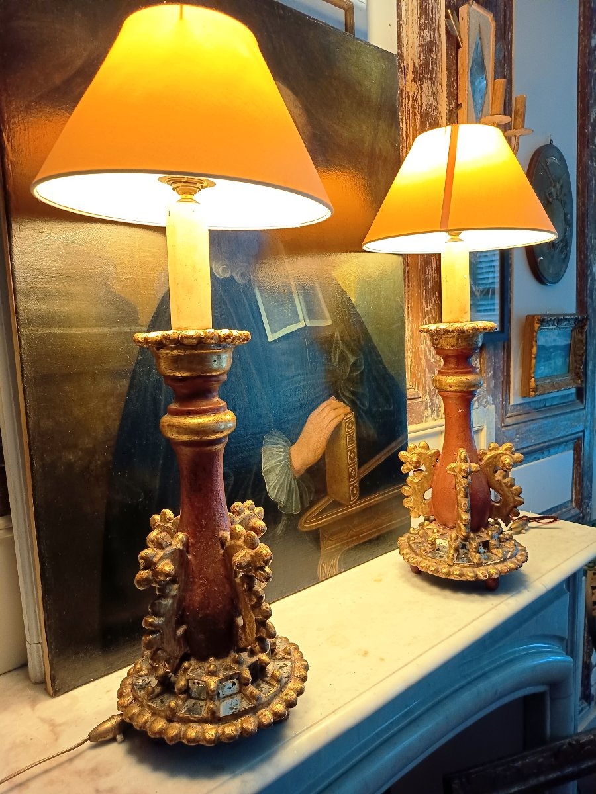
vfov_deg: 71.6
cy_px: 397
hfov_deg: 56.8
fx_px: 551
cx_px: 298
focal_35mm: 24
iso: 1079
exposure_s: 1/20
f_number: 1.7
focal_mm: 5.24
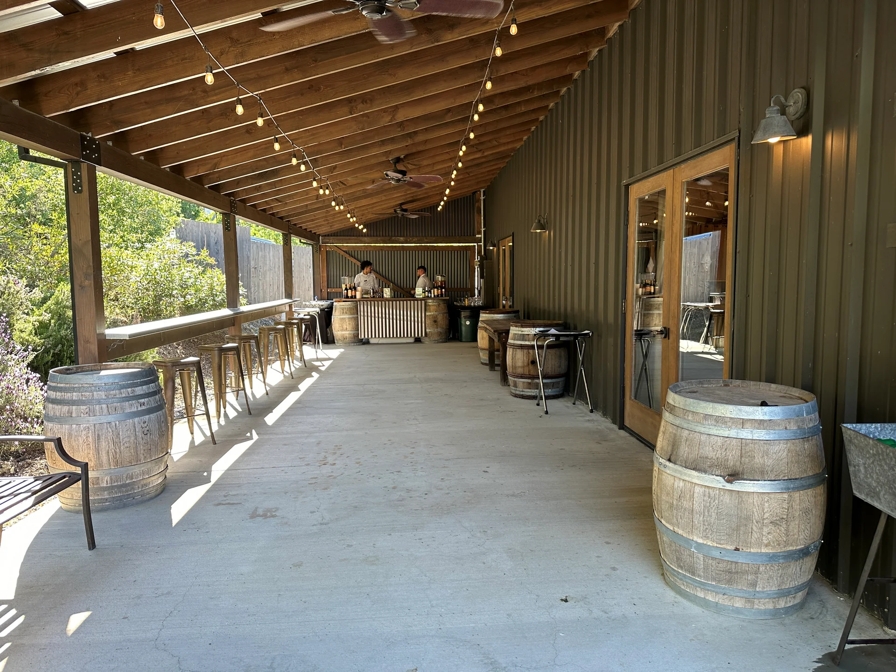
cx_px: 448
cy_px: 336
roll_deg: -0.5
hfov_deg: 71.6
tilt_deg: -5.3
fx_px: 621
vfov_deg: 56.8
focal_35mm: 24
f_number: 1.78
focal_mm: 6.86
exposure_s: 1/163
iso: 80
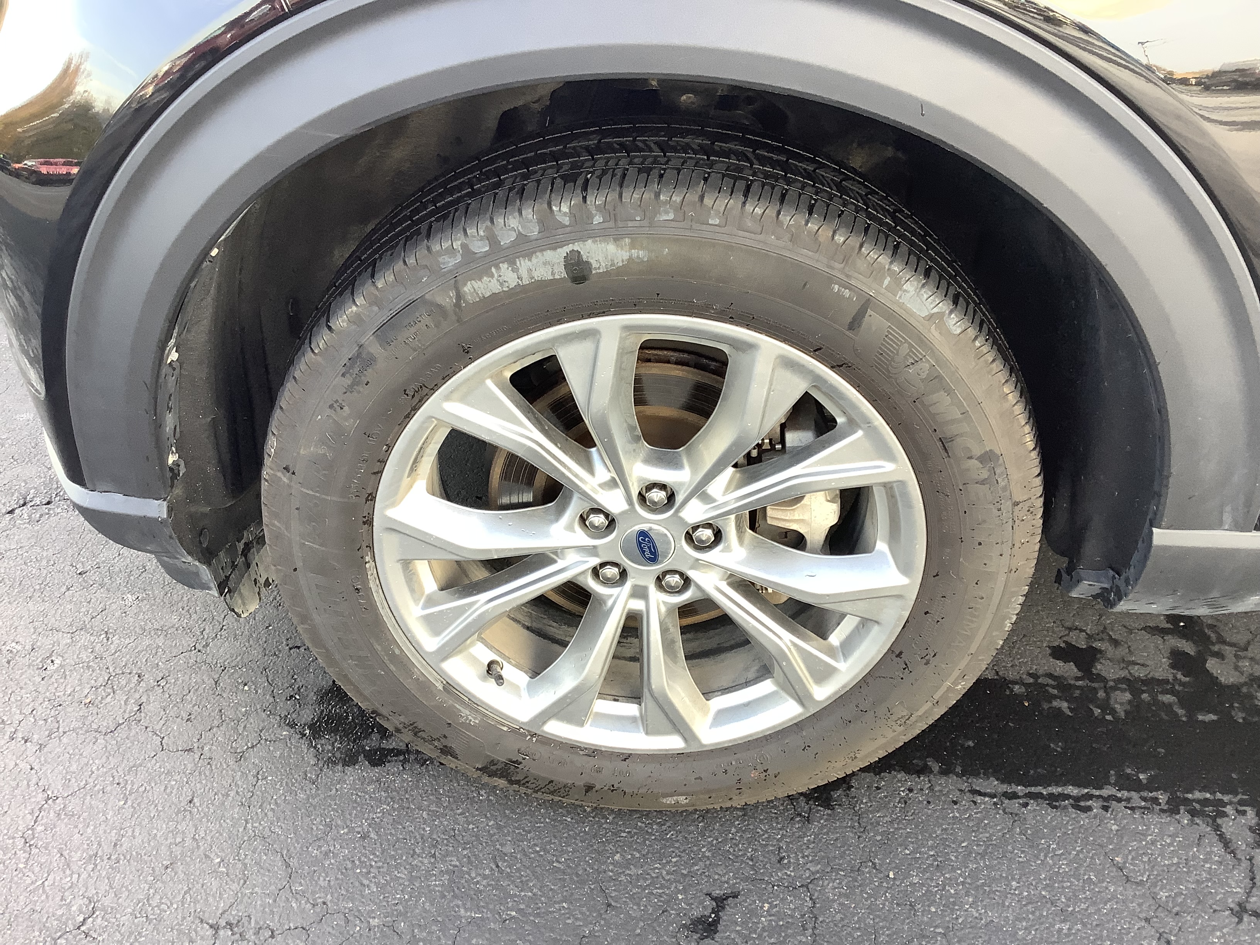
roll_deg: -0.7
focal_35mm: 31
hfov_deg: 58.4
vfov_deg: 45.4
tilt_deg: -34.5
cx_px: 630
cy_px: 472
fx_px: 1128
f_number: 2.4
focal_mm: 3.3
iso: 80
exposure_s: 1/120
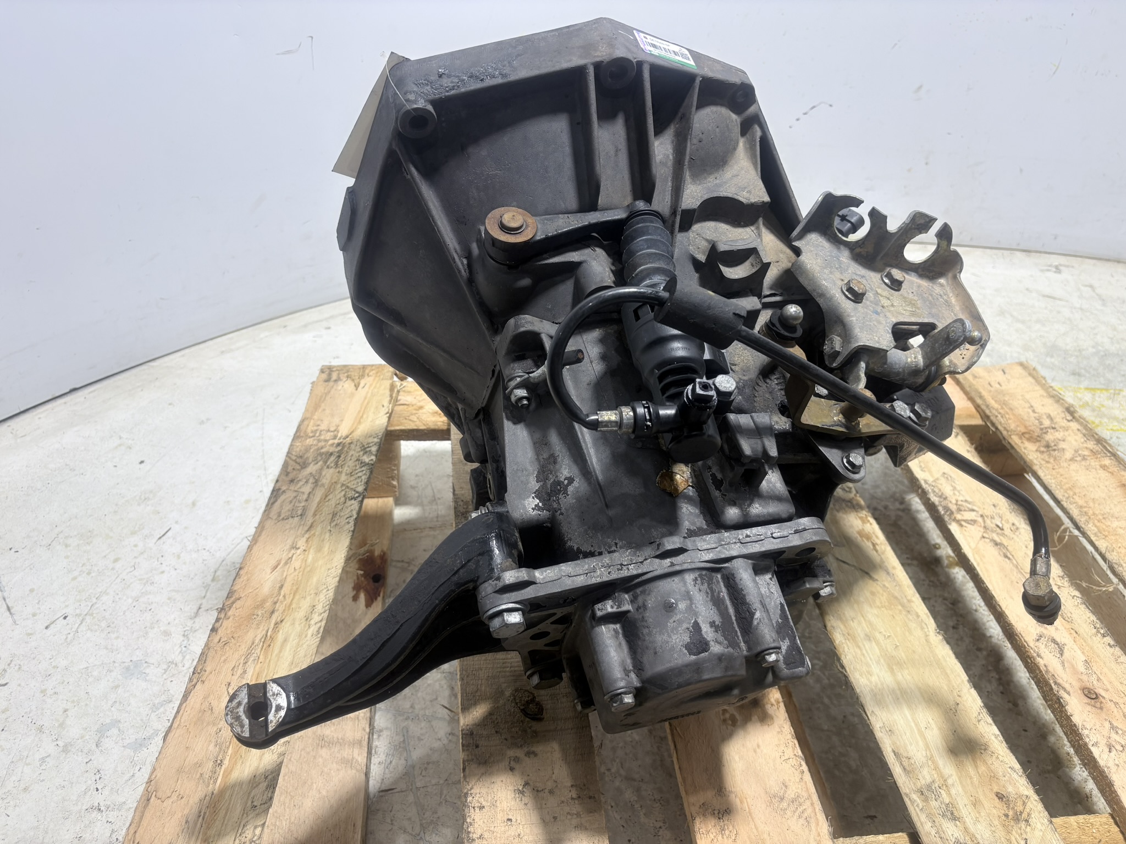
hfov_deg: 67.3
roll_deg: -2.2
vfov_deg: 53.1
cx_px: 563
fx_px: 846
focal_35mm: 26
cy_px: 422
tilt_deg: -36.1
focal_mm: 5.96
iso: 64
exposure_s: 1/120
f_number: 1.6
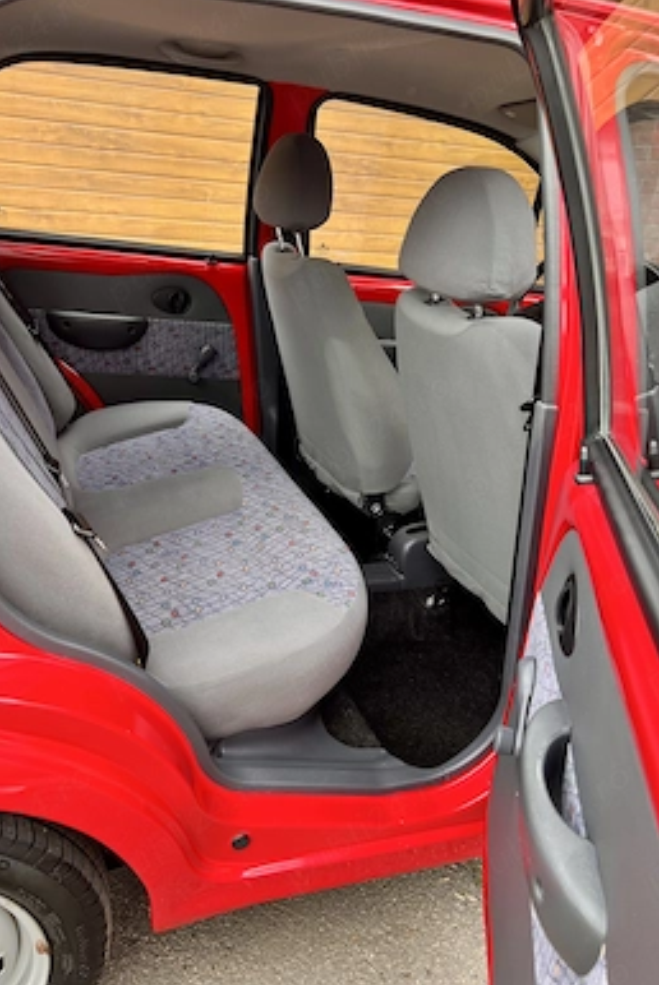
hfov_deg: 46.3
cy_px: 480
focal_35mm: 28
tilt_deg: -19.4
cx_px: 278
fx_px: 767
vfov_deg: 65.4
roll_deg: -5.3
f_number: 1.5
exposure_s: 1/121
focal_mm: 5.7
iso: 50
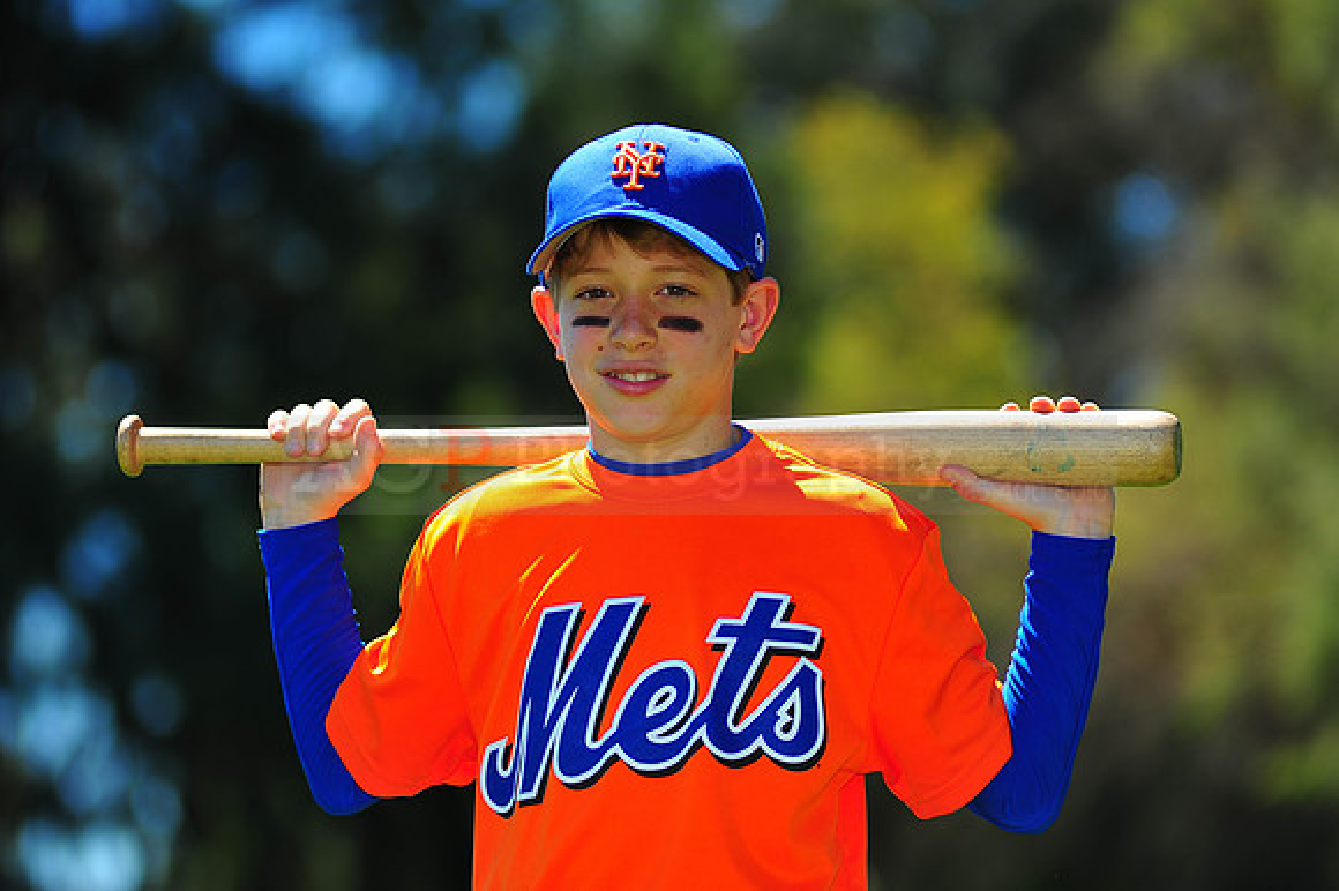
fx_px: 6691
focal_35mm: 180
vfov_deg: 7.6
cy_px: 446
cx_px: 670
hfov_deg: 11.4
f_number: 4
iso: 200
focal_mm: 180
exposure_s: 1/1250
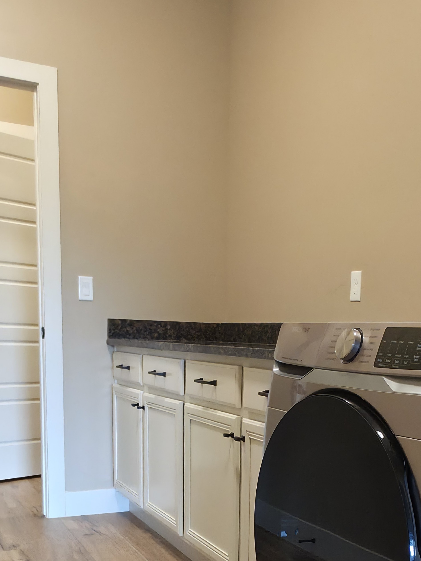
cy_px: 469
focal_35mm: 41
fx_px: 665
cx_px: 289
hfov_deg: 34.7
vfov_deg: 43.1
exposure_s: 1/30
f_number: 1.9
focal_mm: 2.2
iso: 100
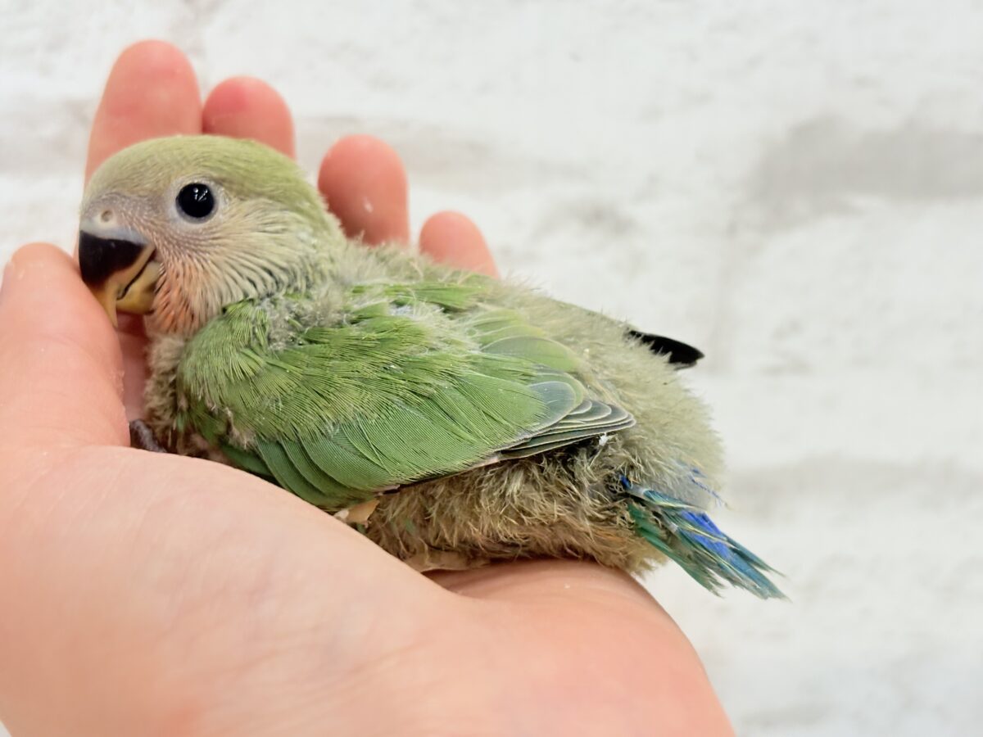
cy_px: 368
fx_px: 1477
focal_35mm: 52
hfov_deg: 36.8
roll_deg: -0.9
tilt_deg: -9.5
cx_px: 492
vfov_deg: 28.0
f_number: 1.6
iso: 100
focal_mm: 5.96
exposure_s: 1/100
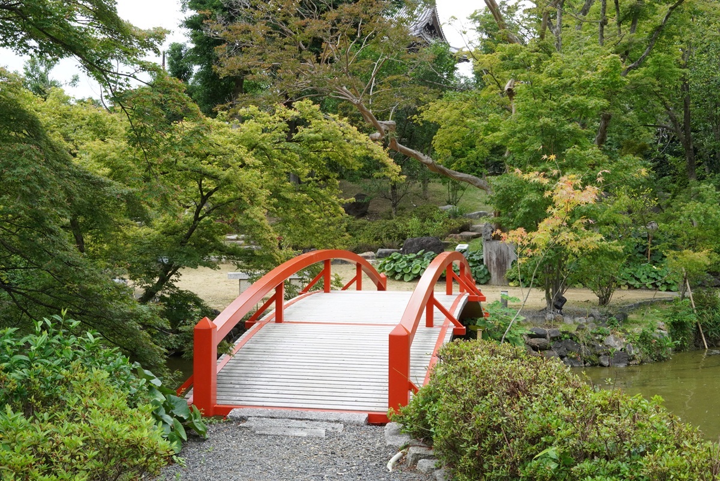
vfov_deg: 26.5
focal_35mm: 51
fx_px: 1020
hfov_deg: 38.9
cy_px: 240
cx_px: 360
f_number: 11
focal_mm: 34
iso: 1000
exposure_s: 1/160
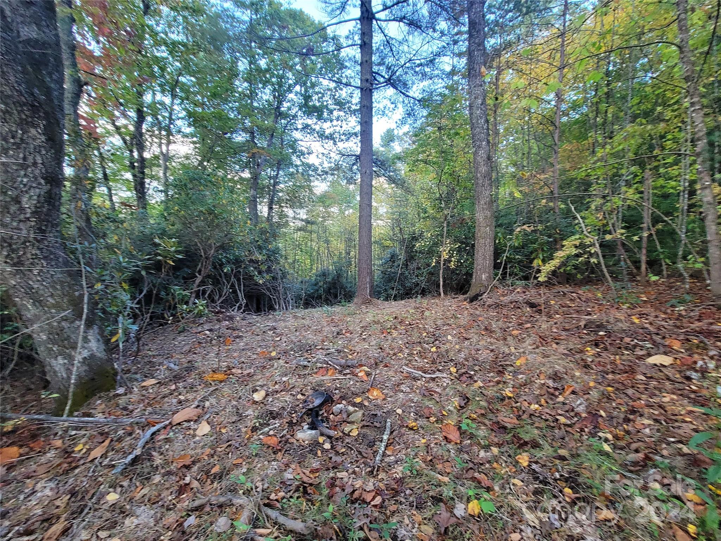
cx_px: 360
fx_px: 271
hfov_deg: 106.2
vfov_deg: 89.9
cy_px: 270
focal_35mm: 13
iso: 200
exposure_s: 1/60
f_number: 2.2
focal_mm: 2.2
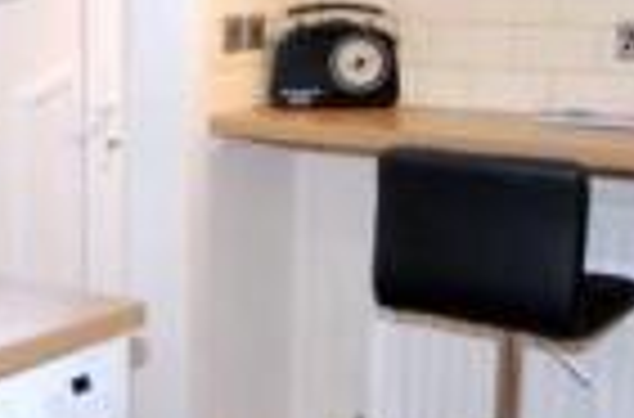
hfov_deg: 28.4
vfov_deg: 19.3
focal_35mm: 70
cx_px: 144
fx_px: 1229
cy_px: 166
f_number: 4
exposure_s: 1/60
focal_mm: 10
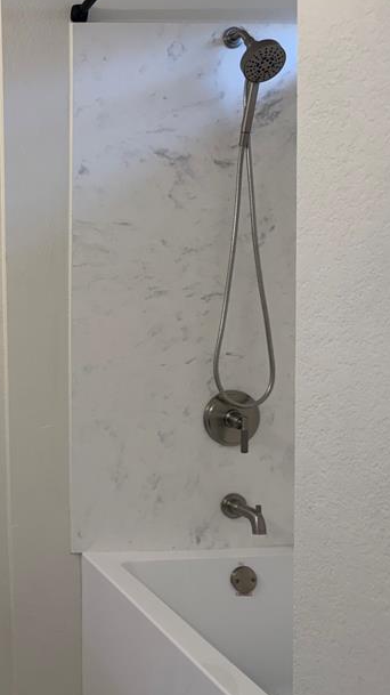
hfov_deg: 24.3
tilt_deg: -4.6
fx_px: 810
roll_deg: +1.9
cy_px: 373
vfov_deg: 46.4
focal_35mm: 44
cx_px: -91
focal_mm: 6.76
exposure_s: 1/120
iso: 100
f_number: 1.78
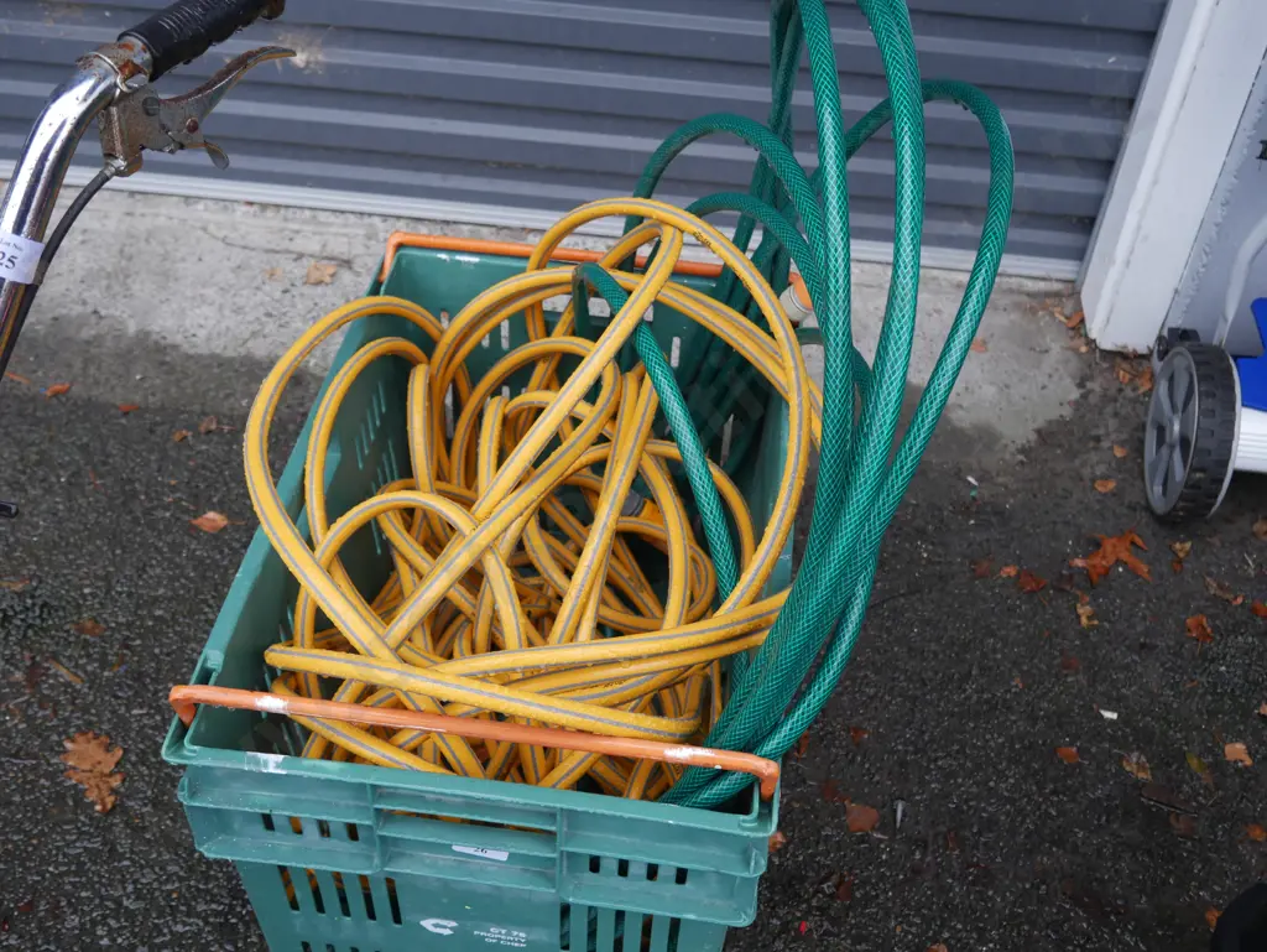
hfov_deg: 49.0
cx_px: 634
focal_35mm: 38
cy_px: 476
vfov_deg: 37.8
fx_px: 1392
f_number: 4.1
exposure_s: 1/60
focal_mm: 19
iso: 320
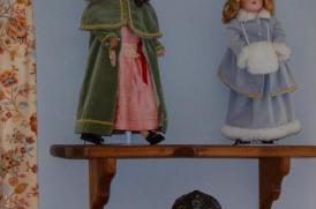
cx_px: 511
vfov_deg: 10.6
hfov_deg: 14.7
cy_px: 249
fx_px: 1112
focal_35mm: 127
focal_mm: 20
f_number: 3.8
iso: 400
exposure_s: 1/80
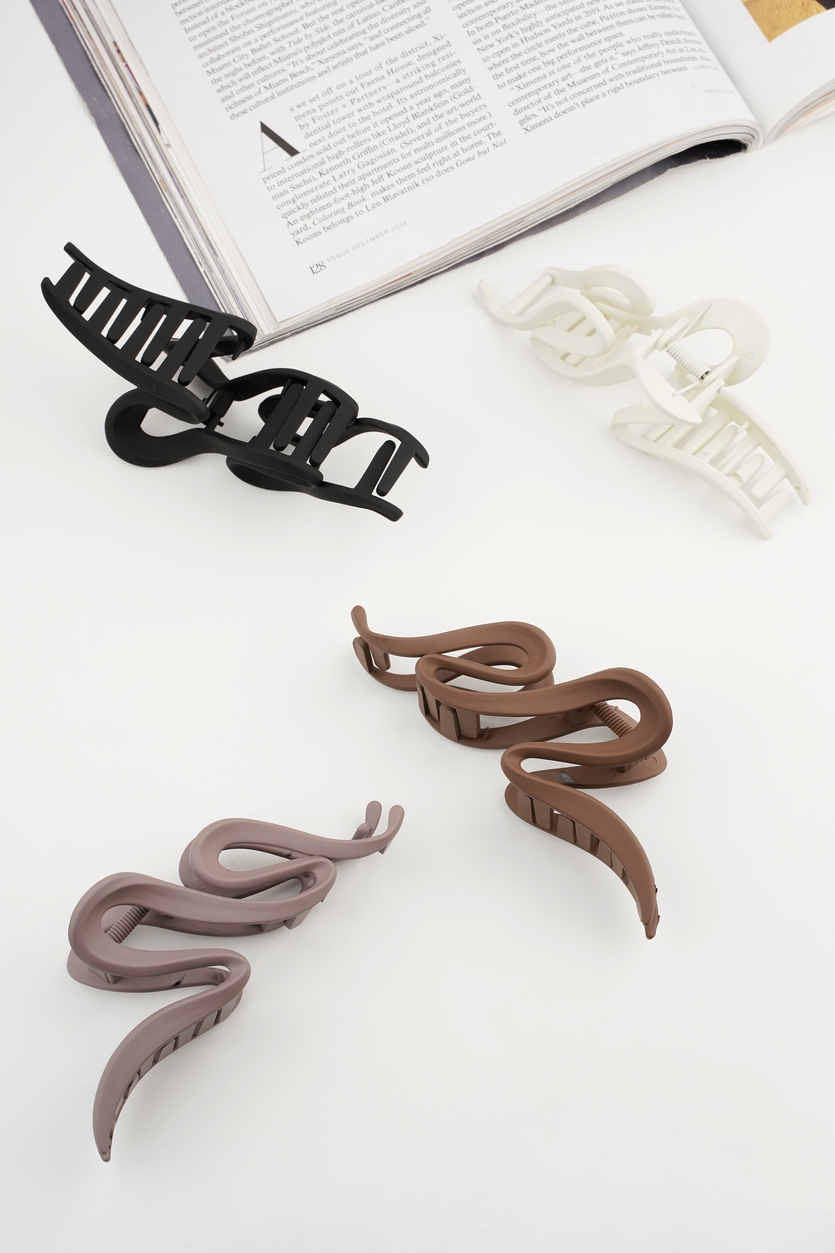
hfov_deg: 23.8
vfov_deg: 35.1
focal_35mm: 57
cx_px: 418
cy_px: 626
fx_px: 1983
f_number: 18
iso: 640
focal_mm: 57
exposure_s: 1/60
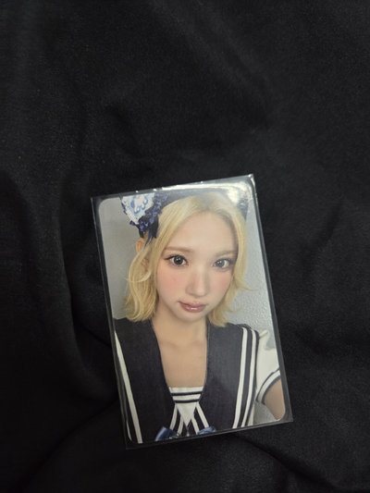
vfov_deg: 73.9
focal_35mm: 23
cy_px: 246
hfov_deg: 58.9
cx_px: 185
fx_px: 328
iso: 500
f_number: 1.8
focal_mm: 5.4
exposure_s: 1/120
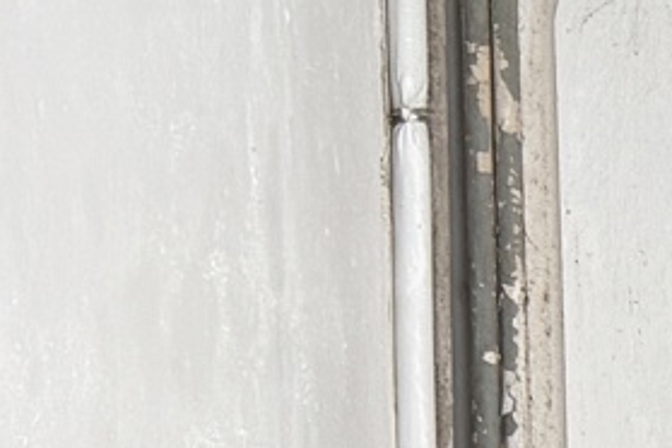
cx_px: 2264
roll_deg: +0.5
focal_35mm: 172
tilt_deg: +0.2
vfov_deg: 7.8
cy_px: 711
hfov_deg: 8.8
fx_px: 3210
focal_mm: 6.76
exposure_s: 1/118
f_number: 1.78
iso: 200
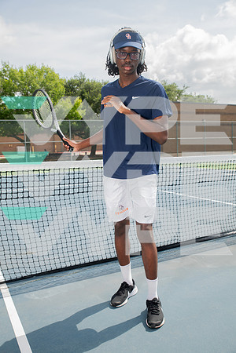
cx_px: 118
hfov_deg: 38.9
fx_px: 334
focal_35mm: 34
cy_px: 176
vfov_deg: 55.8
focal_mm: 34
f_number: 5.6
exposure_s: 1/320
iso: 100
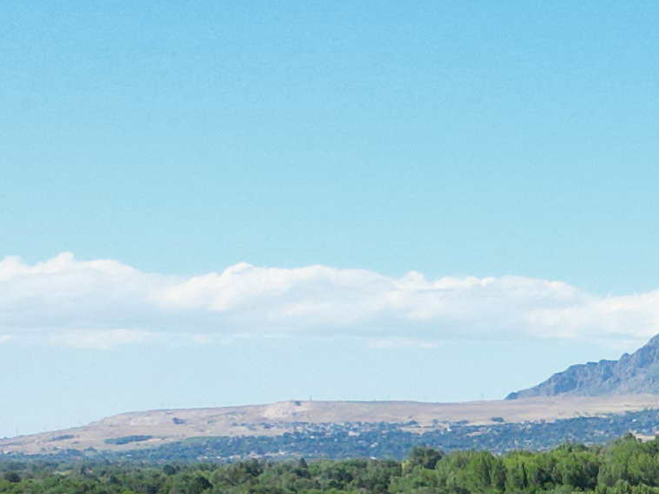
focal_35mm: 128
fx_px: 2437
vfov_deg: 10.5
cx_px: 1631
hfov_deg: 12.0
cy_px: 1022
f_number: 1.7
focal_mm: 6.72
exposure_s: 1/3000
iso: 200
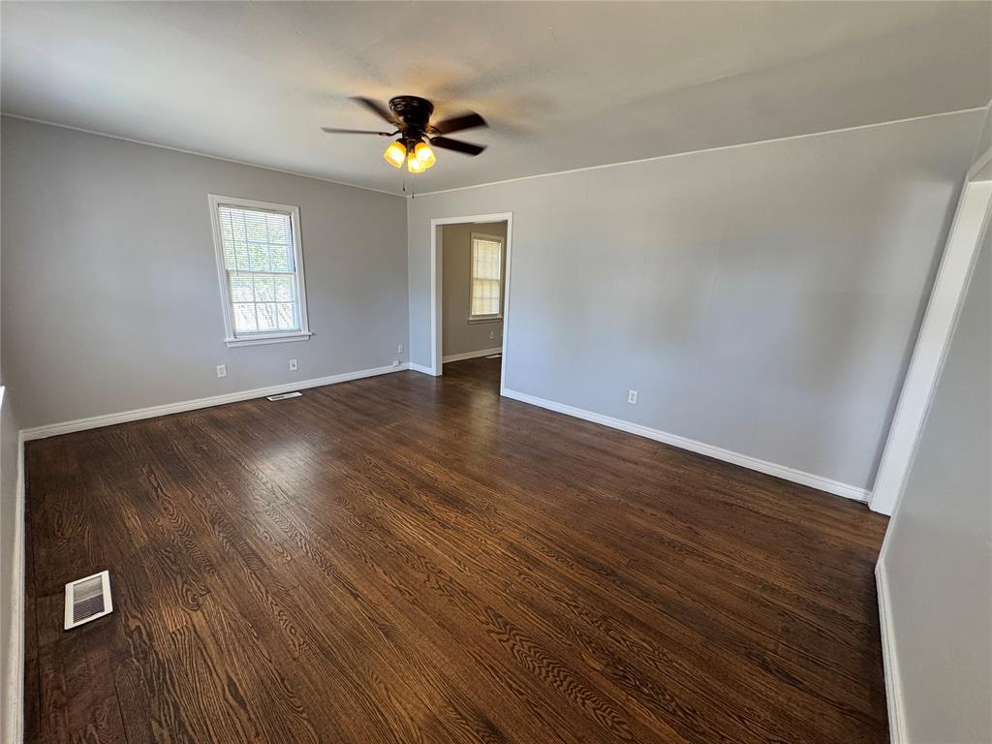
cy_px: 372
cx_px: 496
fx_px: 401
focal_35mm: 14
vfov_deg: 85.7
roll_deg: -1.8
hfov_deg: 102.1
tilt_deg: -13.8
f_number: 2.2
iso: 250
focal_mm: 2.22
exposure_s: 1/120
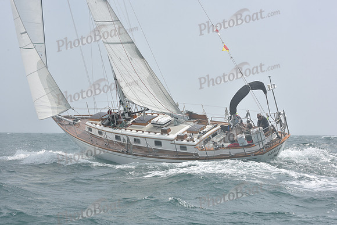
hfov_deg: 28.8
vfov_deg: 19.5
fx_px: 655
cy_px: 112
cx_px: 168
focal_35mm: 70
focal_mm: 70
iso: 320
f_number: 13
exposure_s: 1/800
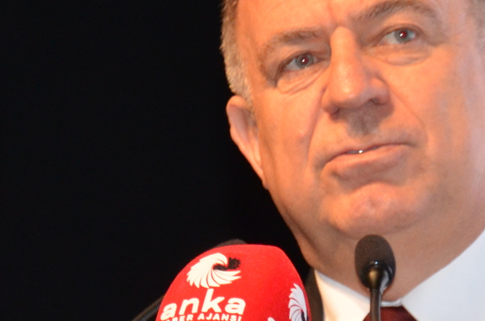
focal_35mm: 479
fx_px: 6440
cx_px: 404
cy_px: 346
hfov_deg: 4.3
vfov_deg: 2.9
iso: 1000
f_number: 5.3
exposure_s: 1/60
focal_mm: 80
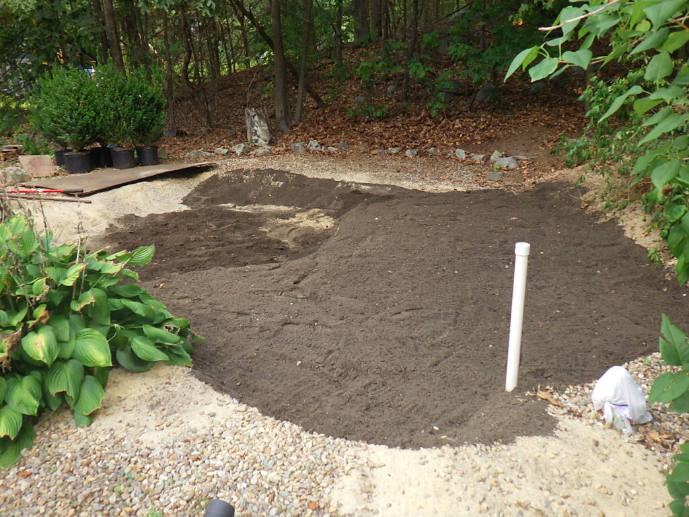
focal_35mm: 28
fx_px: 557
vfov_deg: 49.7
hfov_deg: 63.4
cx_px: 344
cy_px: 258
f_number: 3.5
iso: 125
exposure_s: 1/60
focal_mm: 5
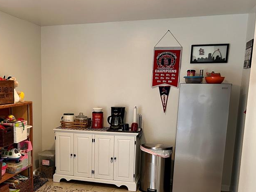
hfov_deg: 42.6
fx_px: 318
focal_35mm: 43
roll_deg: +0.1
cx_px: 67
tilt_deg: -10.6
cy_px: 140
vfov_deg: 33.0
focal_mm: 5.7
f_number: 1.5
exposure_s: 1/60
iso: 320
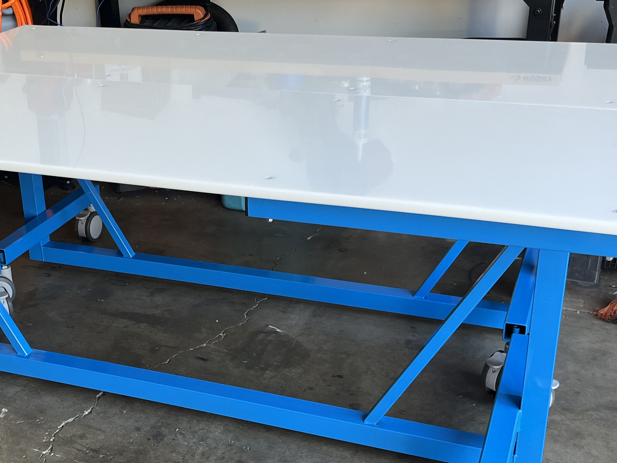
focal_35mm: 52
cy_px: 267
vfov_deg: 28.0
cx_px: 189
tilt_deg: -25.0
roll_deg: +4.3
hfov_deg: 36.3
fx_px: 927
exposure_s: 1/121
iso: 50
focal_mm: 5.1
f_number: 1.6
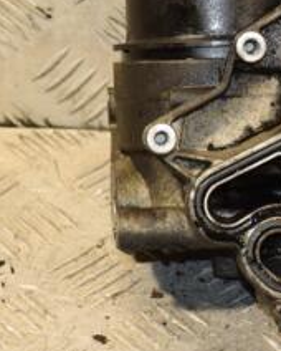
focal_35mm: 207
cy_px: 177
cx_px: 309
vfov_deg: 9.3
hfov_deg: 7.4
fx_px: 2149
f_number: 5
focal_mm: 52
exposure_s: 1/160
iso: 800
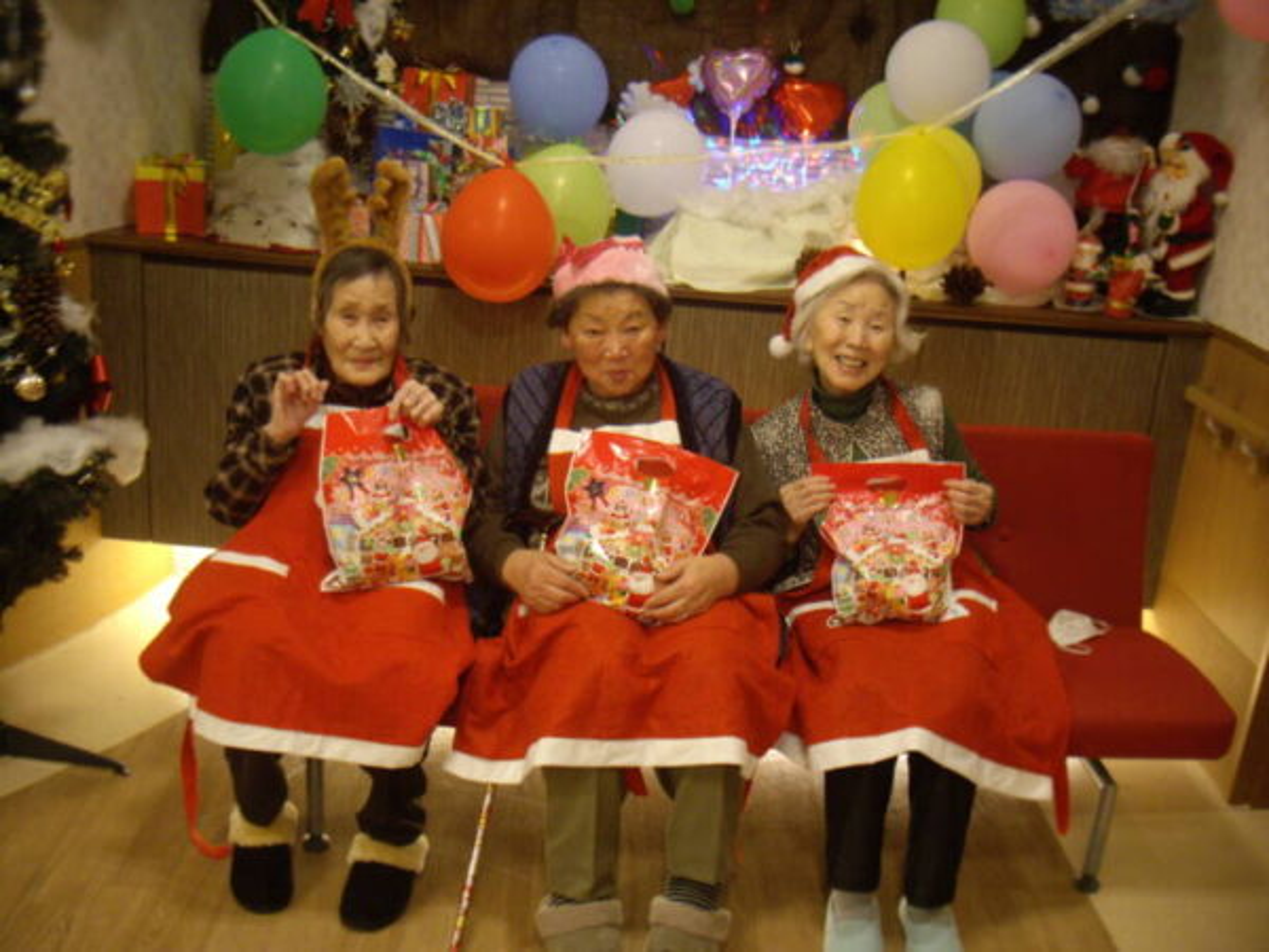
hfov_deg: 49.0
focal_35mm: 38
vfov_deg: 37.7
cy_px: 476
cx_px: 634
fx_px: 1393
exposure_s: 1/50
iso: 400
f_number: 2.8
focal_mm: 7.9
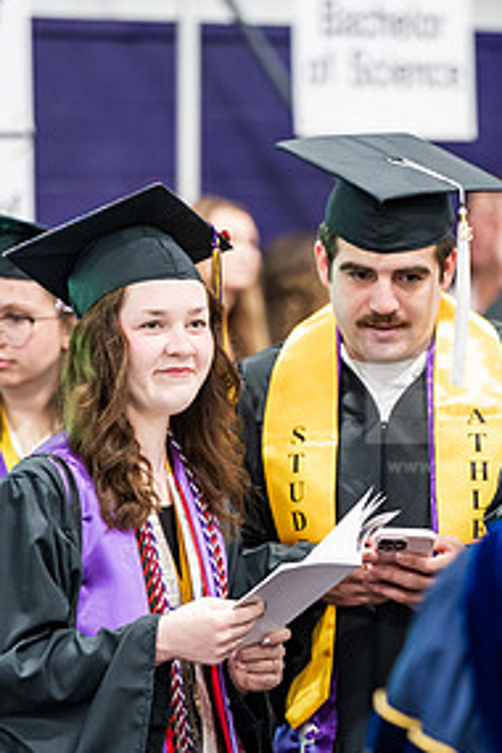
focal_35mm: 221
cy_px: 494
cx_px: 325
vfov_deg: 9.3
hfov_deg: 6.2
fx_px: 4622
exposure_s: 1/200
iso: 4000
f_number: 2.8
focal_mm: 140
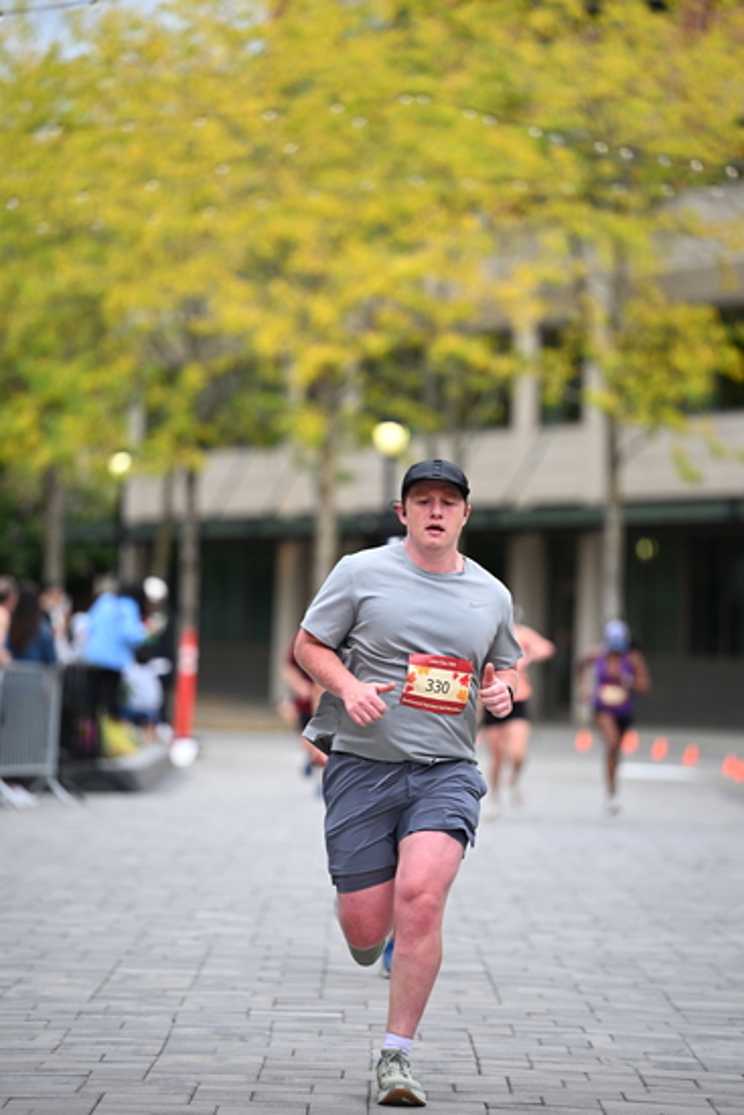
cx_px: 372
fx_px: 5111
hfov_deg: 8.3
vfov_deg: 12.4
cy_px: 558
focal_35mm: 165
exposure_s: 1/2000
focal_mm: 165
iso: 640
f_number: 2.8
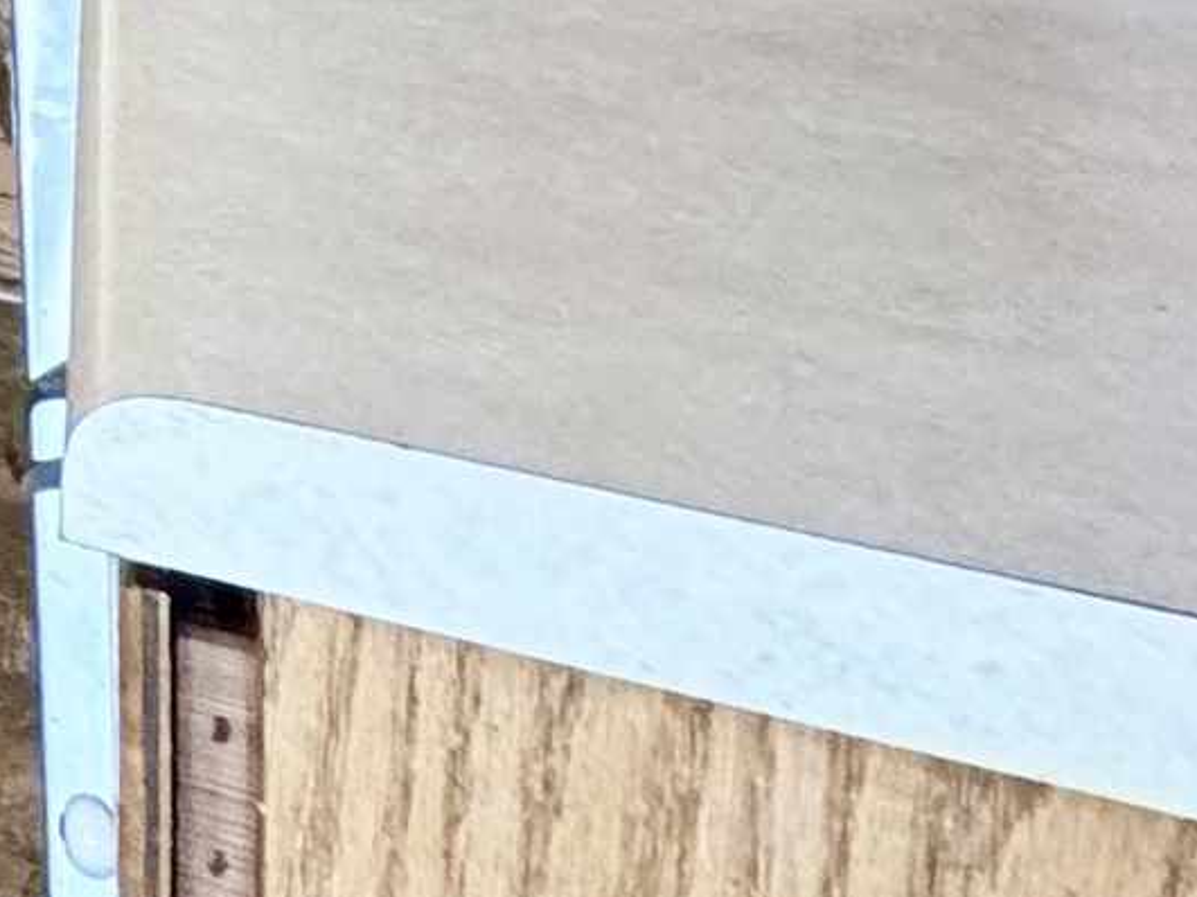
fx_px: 2800
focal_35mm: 81
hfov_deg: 12.2
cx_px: -2225
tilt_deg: -1.1
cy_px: -836
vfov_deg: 15.1
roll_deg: +1.8
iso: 200
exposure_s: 1/120
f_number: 2.2
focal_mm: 2.22
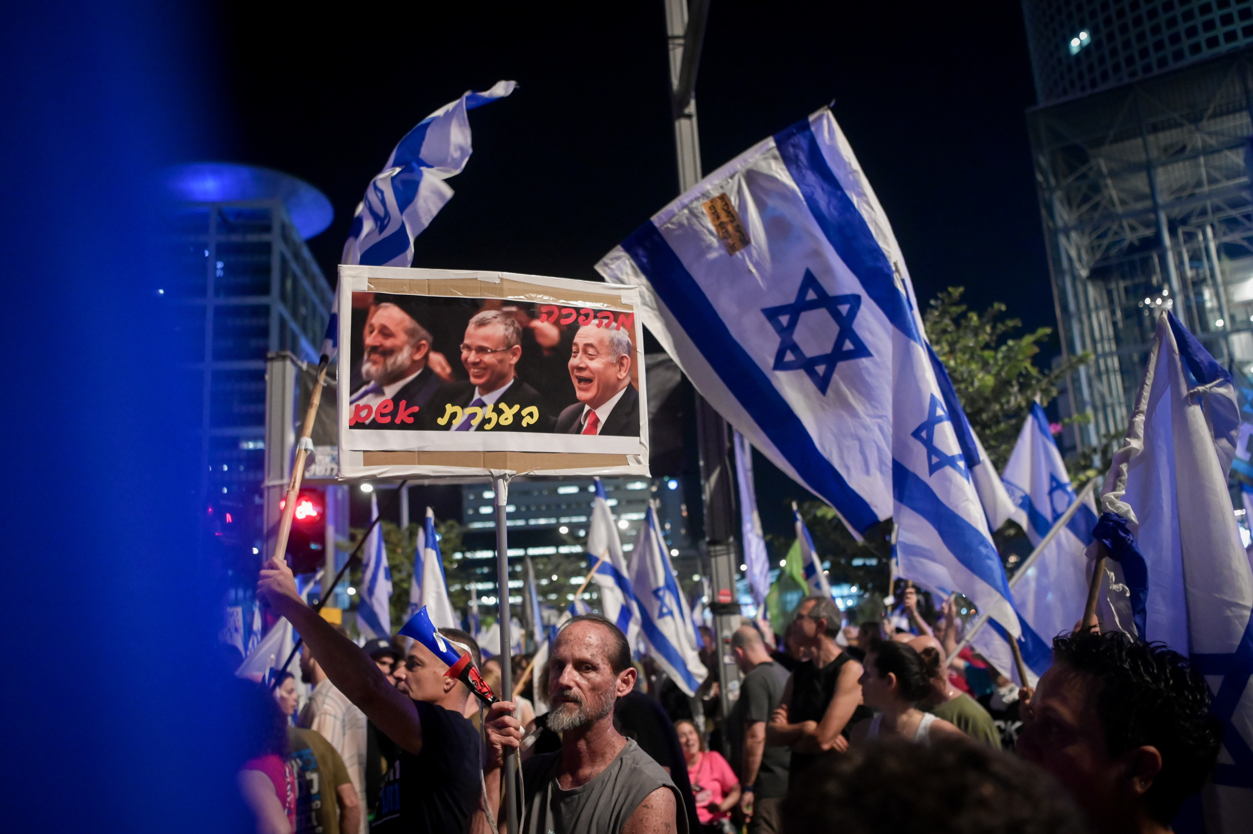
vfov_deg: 42.3
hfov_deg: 60.3
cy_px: 417
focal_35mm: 31
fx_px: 1078
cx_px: 626
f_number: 2.8
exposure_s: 1/160
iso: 8000
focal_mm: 31
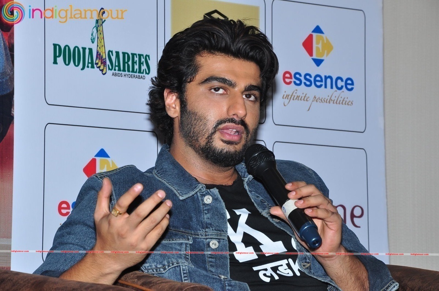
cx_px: 220
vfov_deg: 8.7
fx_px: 1918
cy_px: 146
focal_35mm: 158
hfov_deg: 13.1
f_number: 11
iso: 400
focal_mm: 105
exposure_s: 1/125
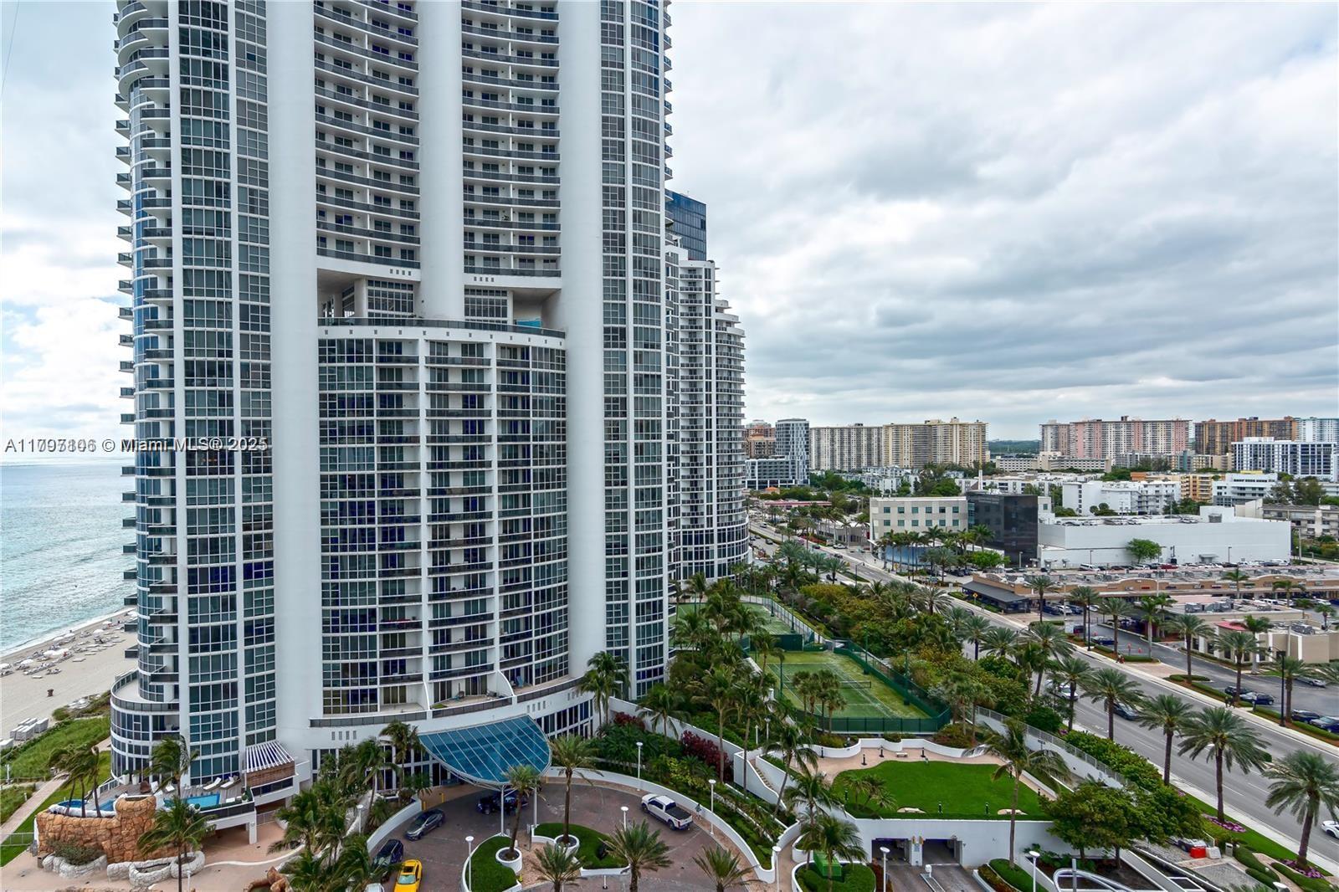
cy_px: 446
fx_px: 614
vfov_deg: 72.0
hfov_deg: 95.0
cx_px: 670
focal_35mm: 16
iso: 200
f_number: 8
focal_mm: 11
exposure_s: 1/320
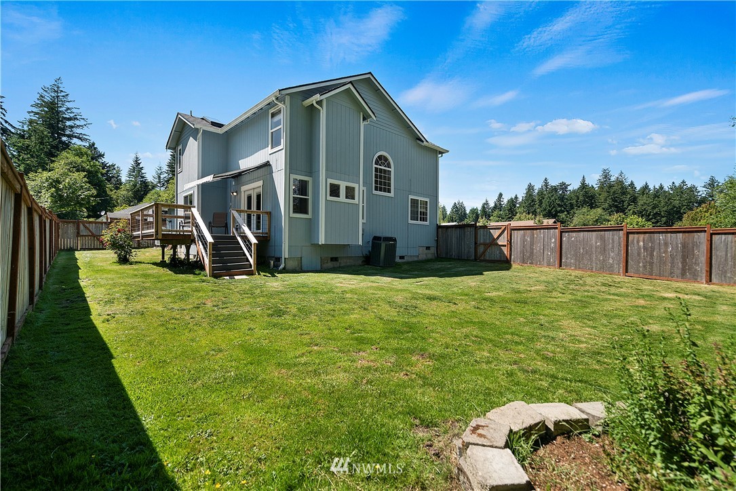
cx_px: 368
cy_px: 246
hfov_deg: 96.7
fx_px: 327
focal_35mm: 16
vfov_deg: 73.8
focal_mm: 16
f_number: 5.6
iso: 320
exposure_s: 1/320
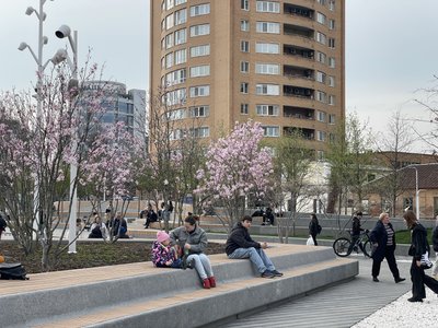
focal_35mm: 52
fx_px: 658
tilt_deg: +4.8
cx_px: 219
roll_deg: +0.0
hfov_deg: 36.8
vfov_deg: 28.0
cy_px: 164
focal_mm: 6
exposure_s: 1/705
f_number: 2
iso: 25
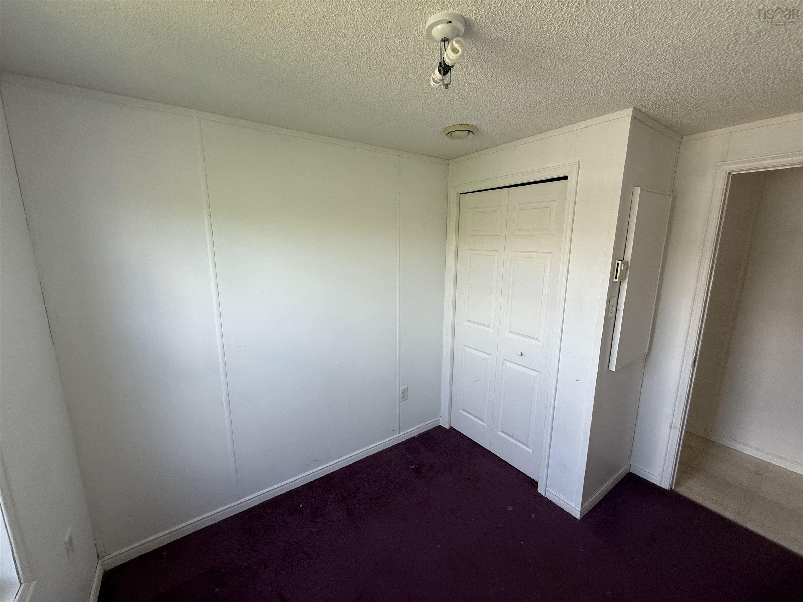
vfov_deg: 85.7
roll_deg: -0.5
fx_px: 325
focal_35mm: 14
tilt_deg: -10.2
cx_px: 402
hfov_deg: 102.1
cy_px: 301
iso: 100
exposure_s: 1/99
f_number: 2.2
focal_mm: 2.22
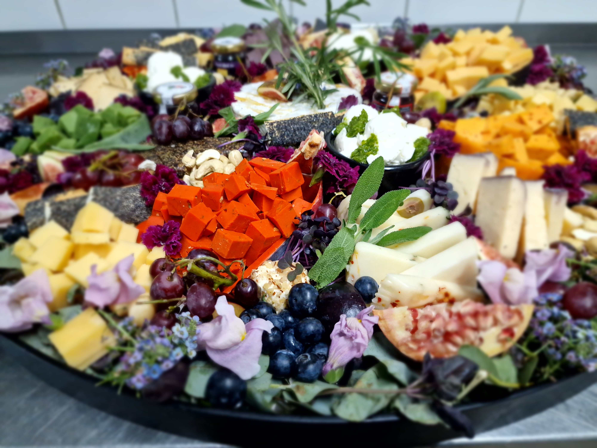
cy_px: 224
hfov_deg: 73.9
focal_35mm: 23
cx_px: 298
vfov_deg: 58.9
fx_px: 397
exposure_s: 1/25
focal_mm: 6.4
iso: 320
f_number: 1.8
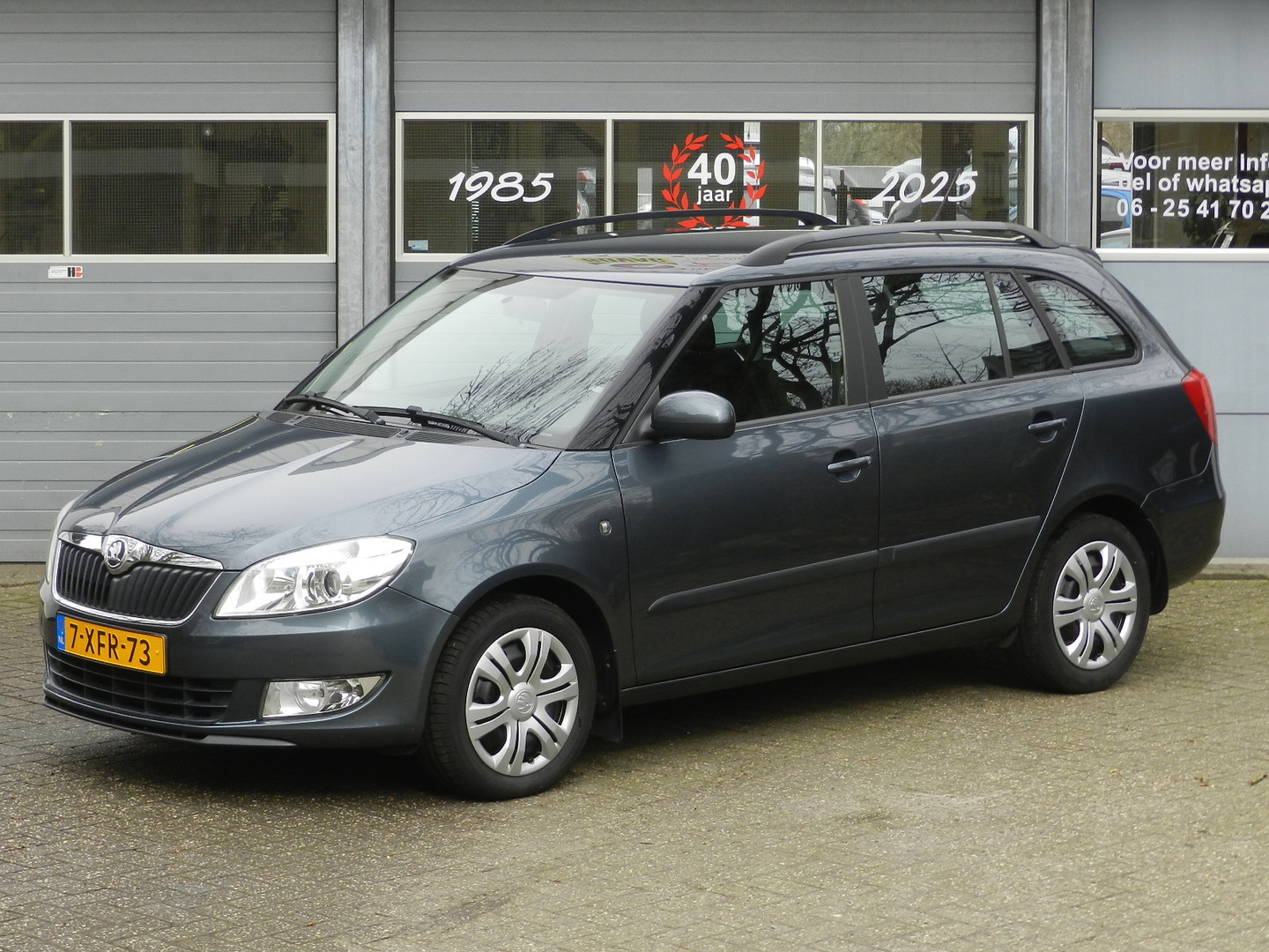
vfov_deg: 14.8
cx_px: 634
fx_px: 3666
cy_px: 476
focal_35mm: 100
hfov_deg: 19.6
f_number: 4.6
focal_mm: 17.7
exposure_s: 1/160
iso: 160
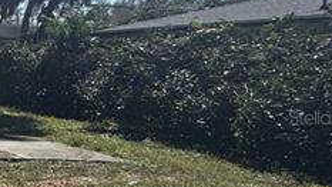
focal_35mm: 67
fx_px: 590
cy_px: 117
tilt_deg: -5.0
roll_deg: -1.2
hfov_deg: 18.3
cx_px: -355
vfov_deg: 18.0
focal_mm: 2.22
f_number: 2.2
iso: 50
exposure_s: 1/2674
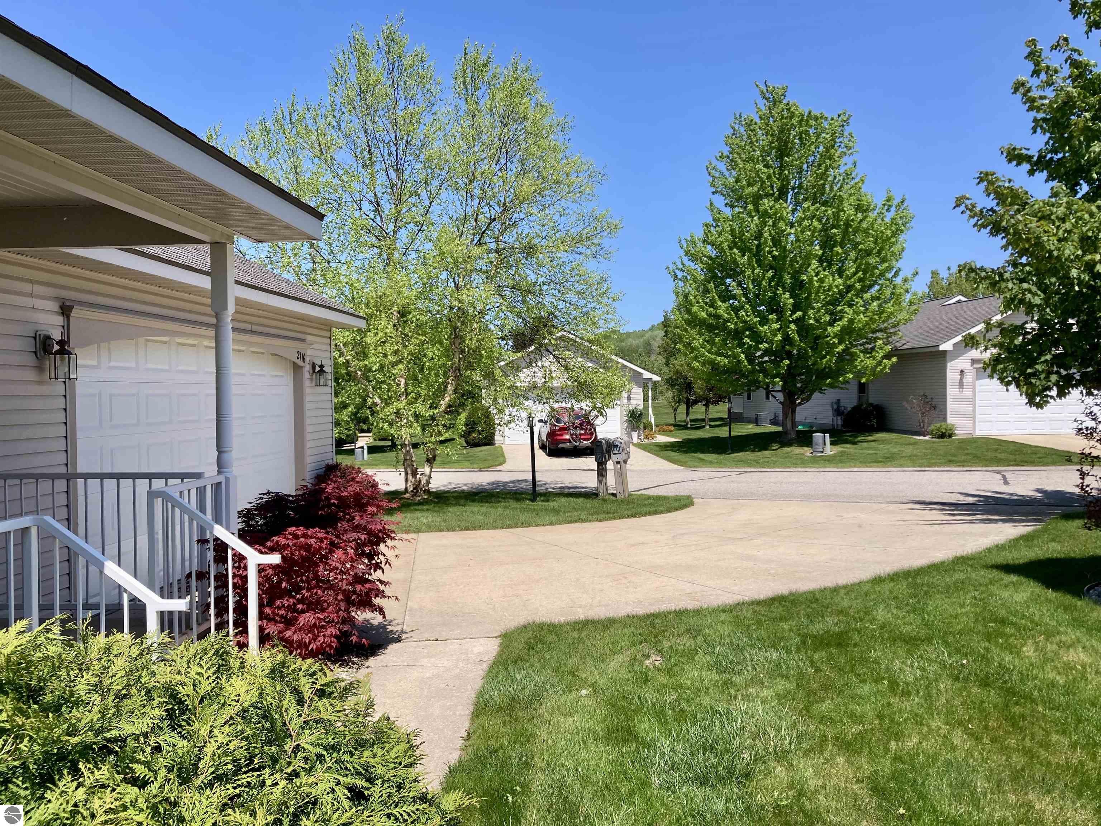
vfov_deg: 49.7
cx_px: 550
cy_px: 413
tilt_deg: +0.4
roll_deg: -0.2
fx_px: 891
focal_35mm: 28
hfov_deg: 63.4
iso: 20
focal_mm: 3.99
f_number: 1.8
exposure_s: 1/1845
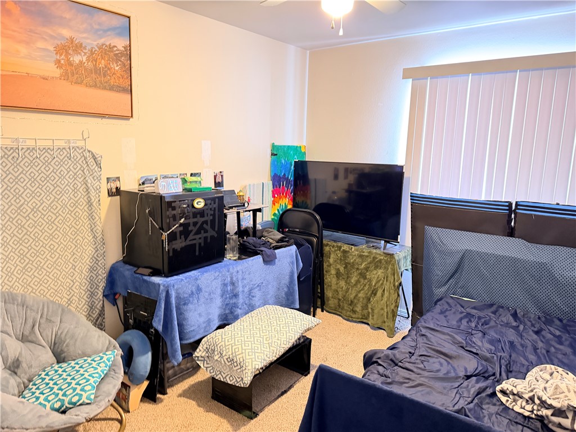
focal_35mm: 24
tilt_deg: -9.4
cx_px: 288
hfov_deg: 71.6
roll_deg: -1.6
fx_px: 399
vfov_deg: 56.8
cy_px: 216
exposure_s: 1/30
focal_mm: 6.76
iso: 1000
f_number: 1.78
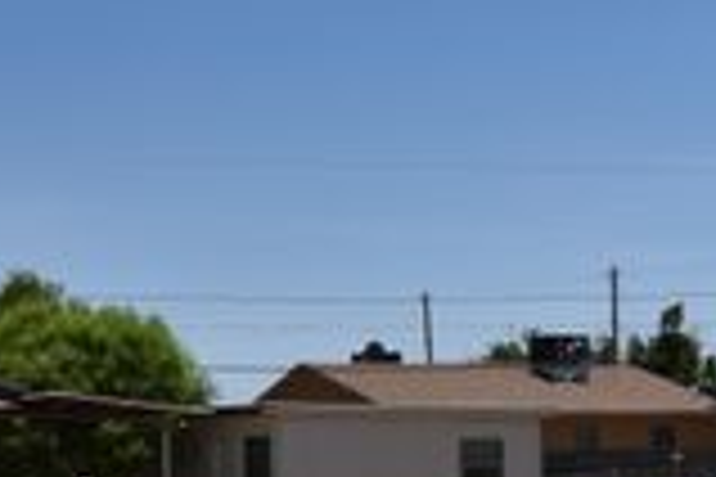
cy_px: 353
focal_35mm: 85
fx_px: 1690
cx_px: -315
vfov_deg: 16.0
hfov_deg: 20.8
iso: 100
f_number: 10
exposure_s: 1/400
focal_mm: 18
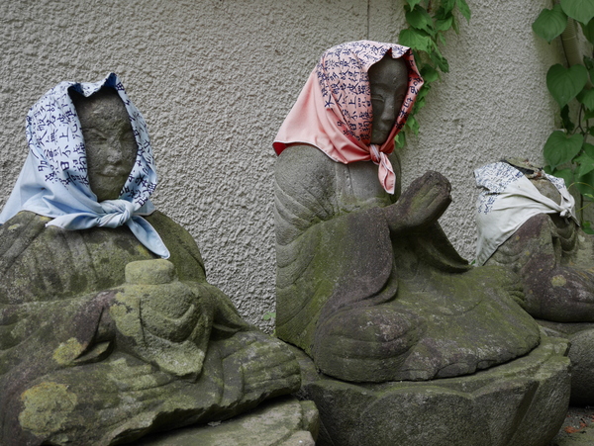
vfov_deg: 30.3
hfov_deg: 39.6
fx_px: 824
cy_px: 223
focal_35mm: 48
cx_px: 297
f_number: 5.6
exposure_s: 1/160
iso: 200
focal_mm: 24
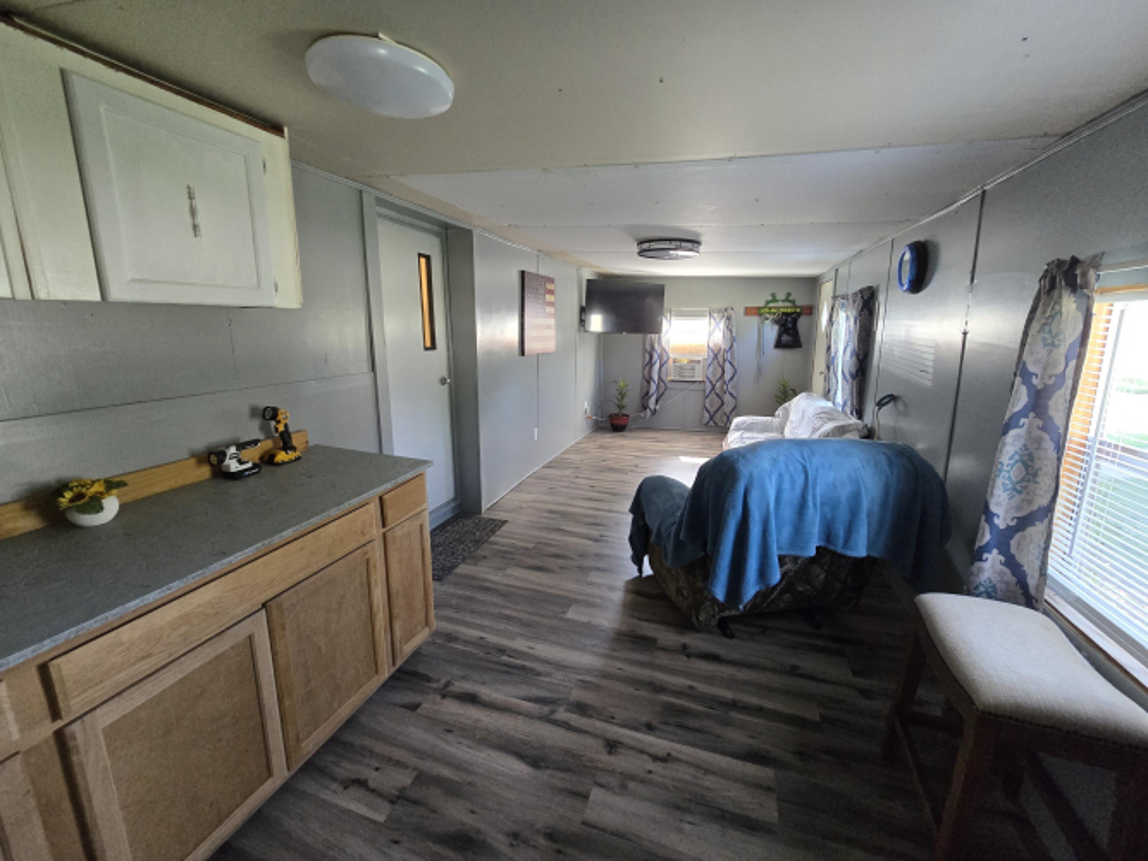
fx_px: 431
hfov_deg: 106.2
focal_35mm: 13
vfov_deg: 89.9
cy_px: 430
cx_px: 574
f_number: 2.2
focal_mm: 2.2
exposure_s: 1/100
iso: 640
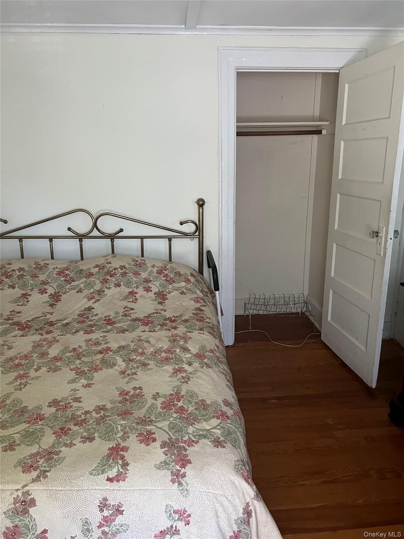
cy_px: 270
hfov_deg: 53.1
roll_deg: +0.9
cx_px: 202
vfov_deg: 67.3
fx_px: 405
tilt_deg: -14.2
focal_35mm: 26
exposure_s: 1/60
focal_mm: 5.7
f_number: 1.5
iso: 500
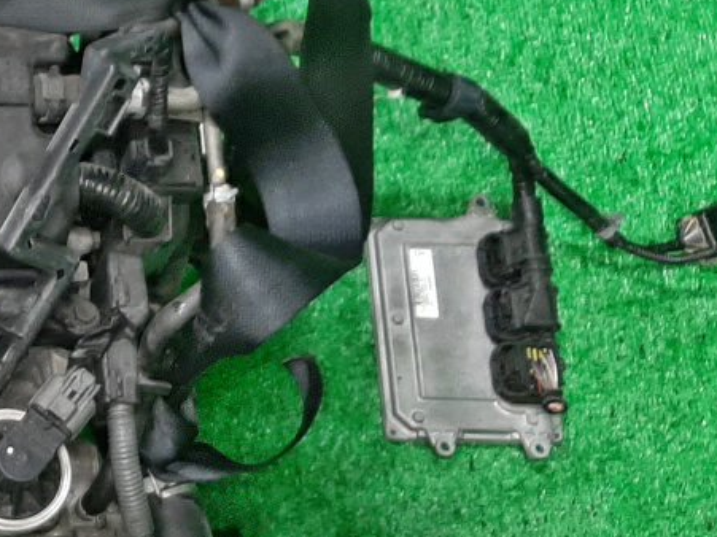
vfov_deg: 17.8
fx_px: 1719
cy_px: 313
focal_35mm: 83
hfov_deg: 21.4
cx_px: -200
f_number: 1.7
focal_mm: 3.93
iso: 155
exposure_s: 1/50
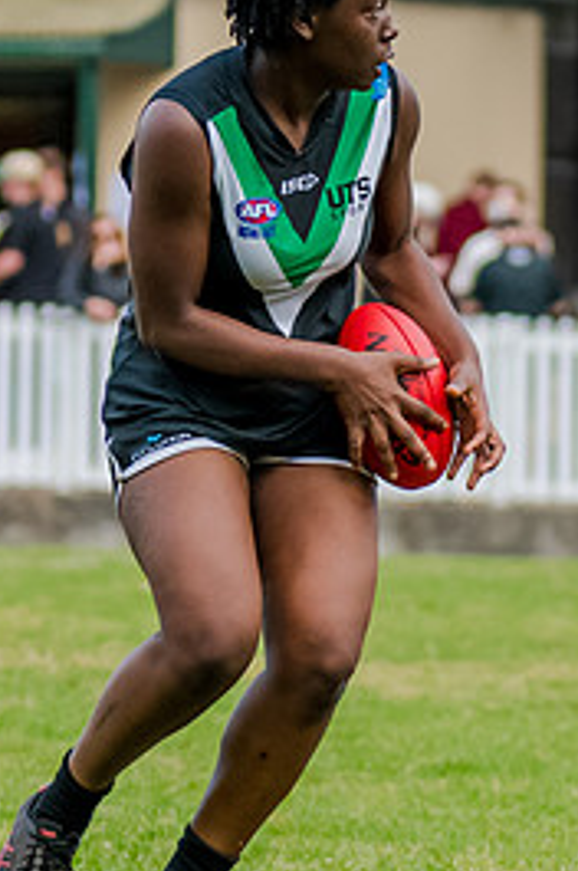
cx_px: 179
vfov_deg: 2.7
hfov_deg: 1.8
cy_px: 469
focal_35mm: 776
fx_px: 18736
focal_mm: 170
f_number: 5
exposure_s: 1/1600
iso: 800
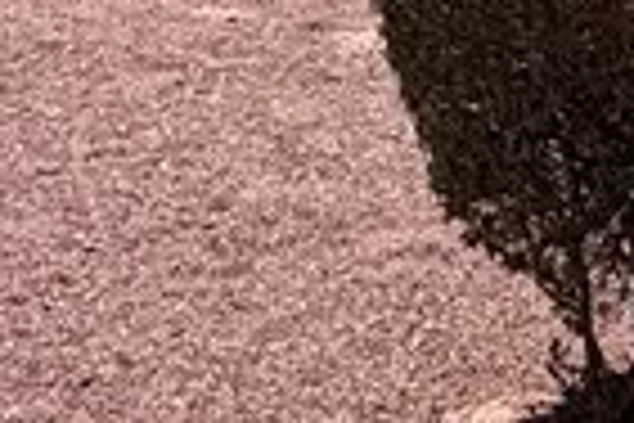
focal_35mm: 106
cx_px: 432
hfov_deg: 19.2
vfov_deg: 10.6
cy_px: -670
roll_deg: -0.2
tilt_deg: +8.3
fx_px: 1867
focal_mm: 2.22
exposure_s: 1/2717
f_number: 2.2
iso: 50
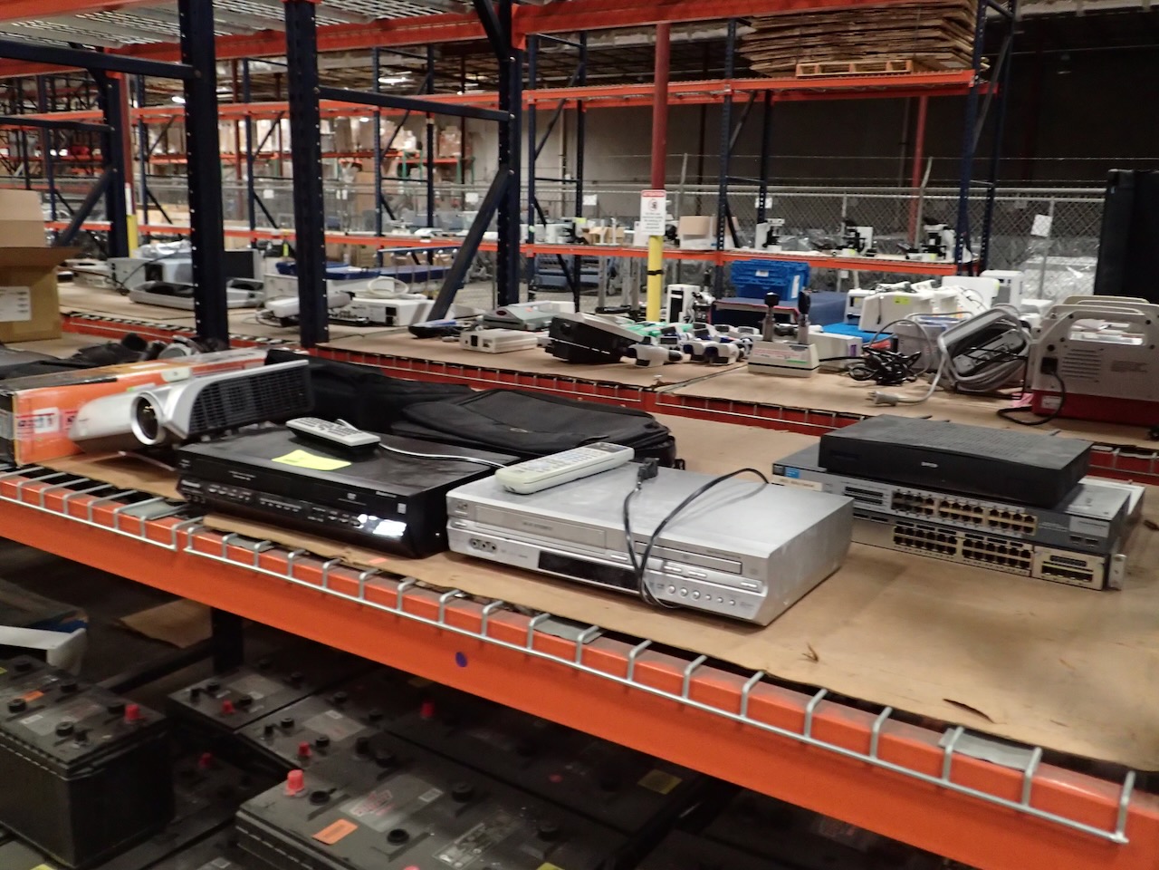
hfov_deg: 60.0
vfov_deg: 46.8
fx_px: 1004
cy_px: 435
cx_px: 580
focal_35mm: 30
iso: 640
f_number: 2.3
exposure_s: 1/30
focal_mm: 5.5
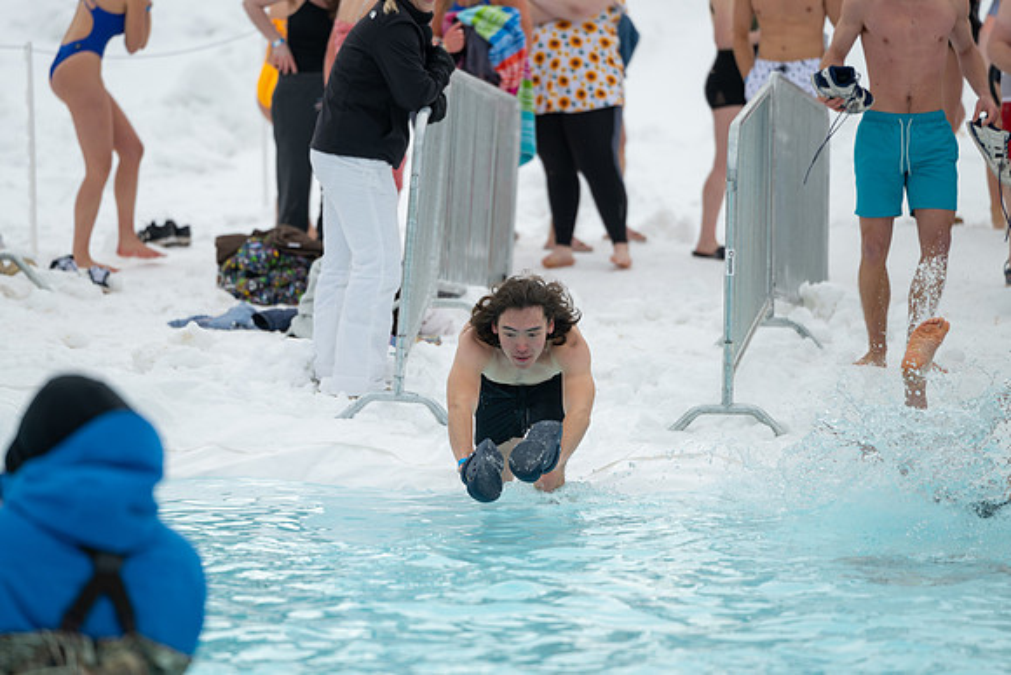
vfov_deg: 7.0
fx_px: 5477
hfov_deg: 10.5
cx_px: 474
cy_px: 351
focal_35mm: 195
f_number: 3.2
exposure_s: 1/800
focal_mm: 180
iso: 64
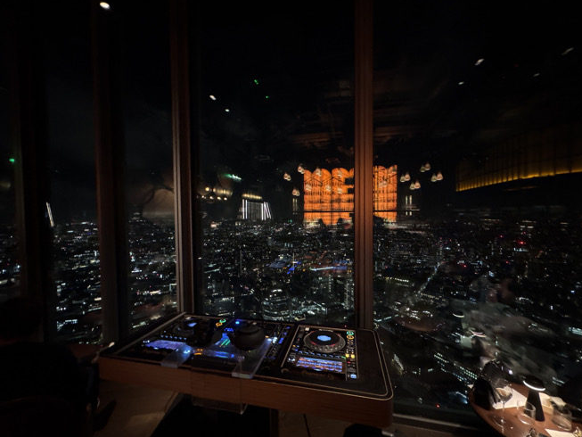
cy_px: 223
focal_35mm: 15
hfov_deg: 98.2
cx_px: 291
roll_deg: +1.2
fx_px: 252
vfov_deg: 81.8
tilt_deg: -2.0
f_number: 2.2
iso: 2000
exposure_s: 1/19
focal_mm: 2.22
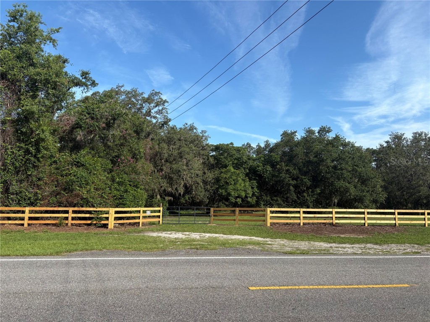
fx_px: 323
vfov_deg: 53.1
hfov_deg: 67.3
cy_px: 161
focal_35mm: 26
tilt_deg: +7.9
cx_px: 215
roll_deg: -1.5
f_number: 1.6
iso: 50
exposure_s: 1/2364
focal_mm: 5.96
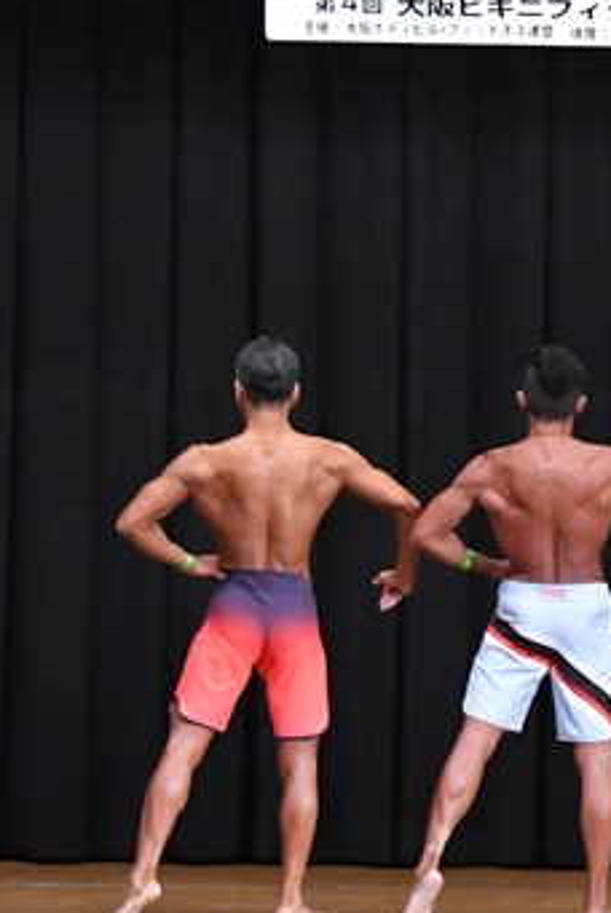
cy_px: 525
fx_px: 6224
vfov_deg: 8.4
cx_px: 969
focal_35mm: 245
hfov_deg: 5.6
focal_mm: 72
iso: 8000
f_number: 5.6
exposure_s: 1/400
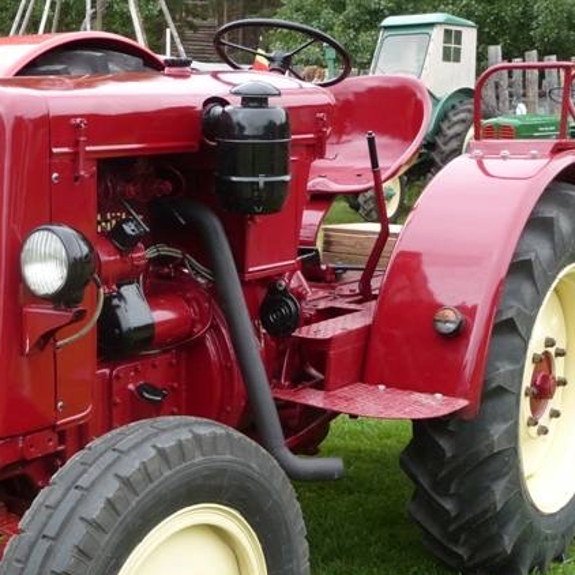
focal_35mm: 67
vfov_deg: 25.6
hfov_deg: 25.4
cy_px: 387
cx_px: 139
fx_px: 1259
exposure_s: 1/160
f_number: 3.9
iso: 100
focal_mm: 6.7
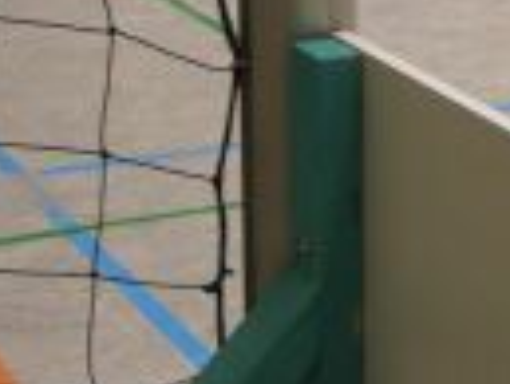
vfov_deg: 10.9
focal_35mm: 136
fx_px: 2006
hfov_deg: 14.3
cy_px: 40
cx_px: 518
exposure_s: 1/80
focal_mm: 9.2
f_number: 3
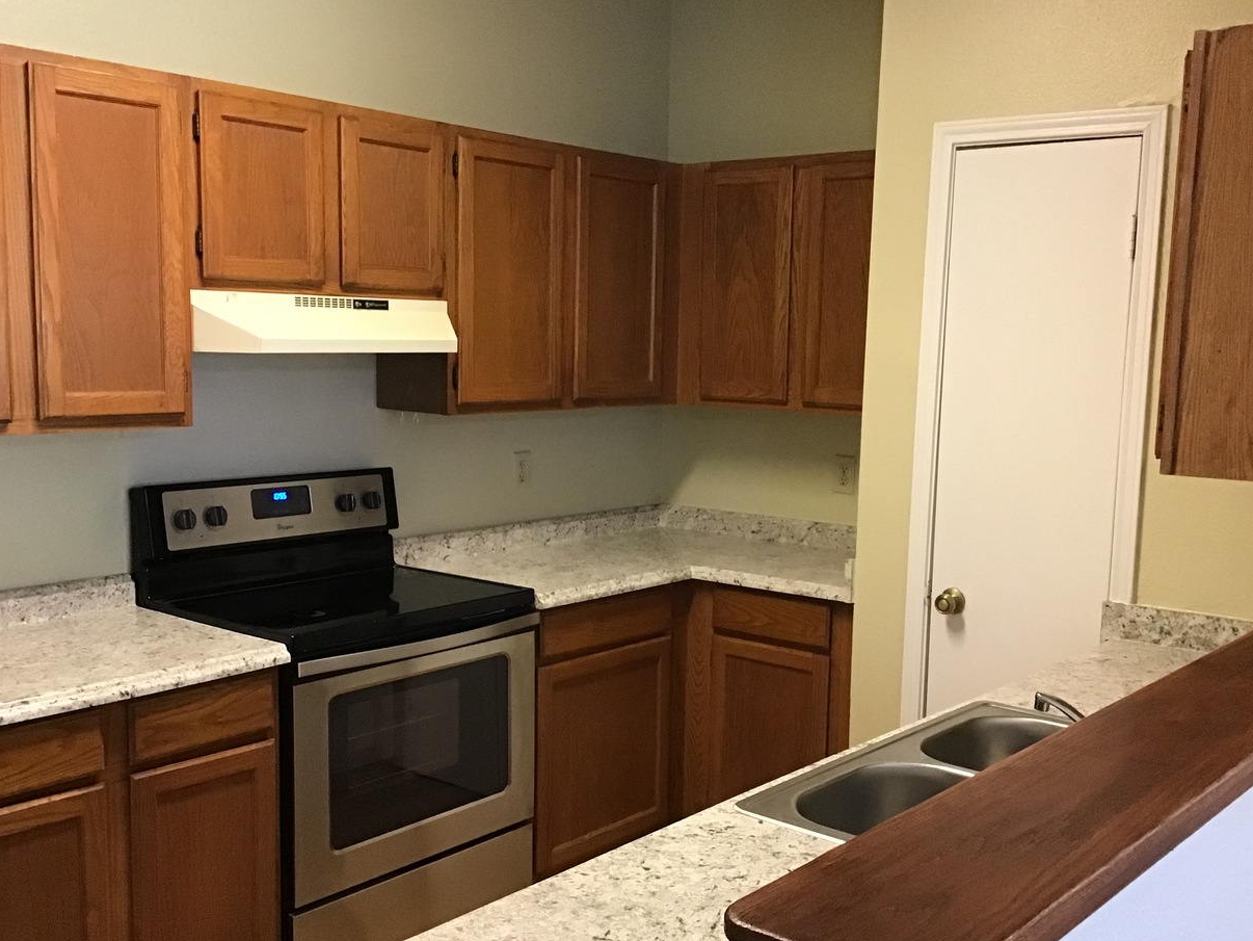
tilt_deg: -6.4
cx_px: 654
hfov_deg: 50.1
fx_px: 1340
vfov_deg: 38.6
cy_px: 516
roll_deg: -0.7
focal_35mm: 37
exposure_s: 1/30
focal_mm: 3.3
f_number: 2.4
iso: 200
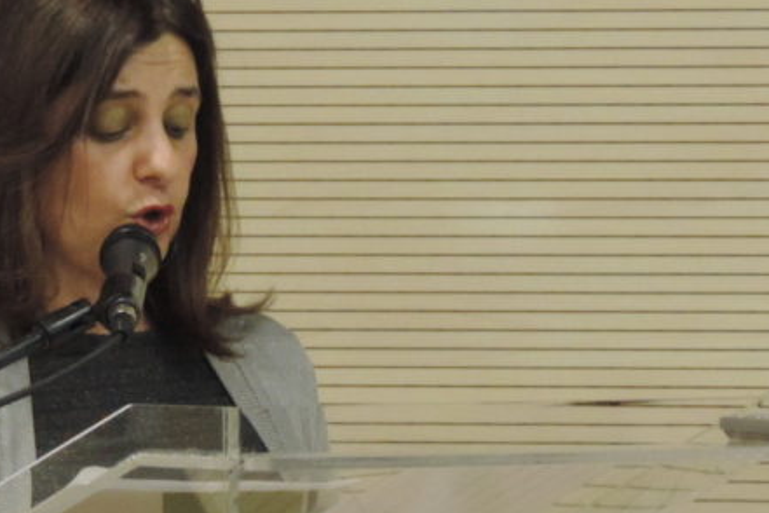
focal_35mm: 447
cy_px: 251
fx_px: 9548
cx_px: 258
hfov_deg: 4.6
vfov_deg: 3.1
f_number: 4.6
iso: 800
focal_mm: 33
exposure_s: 1/30
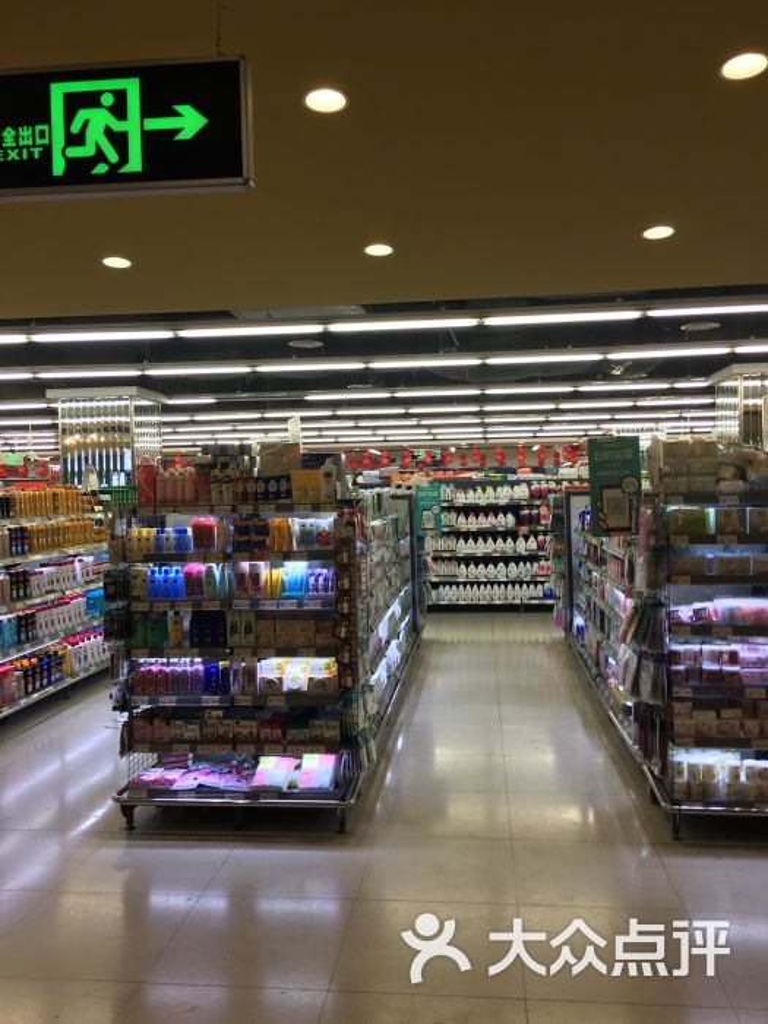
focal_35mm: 29
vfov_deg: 61.7
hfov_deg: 48.2
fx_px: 858
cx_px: 384
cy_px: 512
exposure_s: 1/50
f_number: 2.2
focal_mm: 4.15
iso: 25
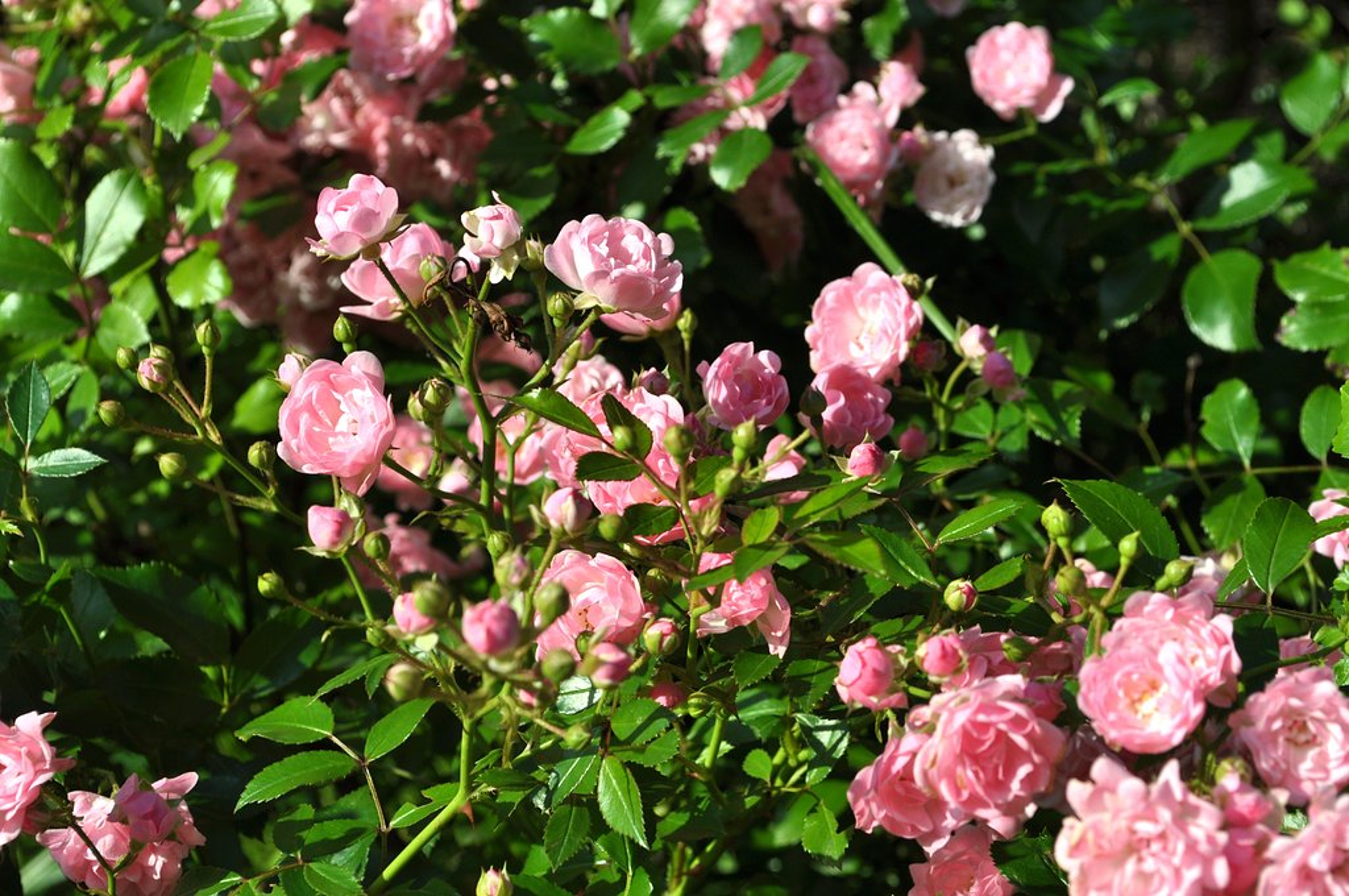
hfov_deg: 24.6
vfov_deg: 16.5
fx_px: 3088
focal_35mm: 82
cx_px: 674
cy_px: 448
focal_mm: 55
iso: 200
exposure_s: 1/400
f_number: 10
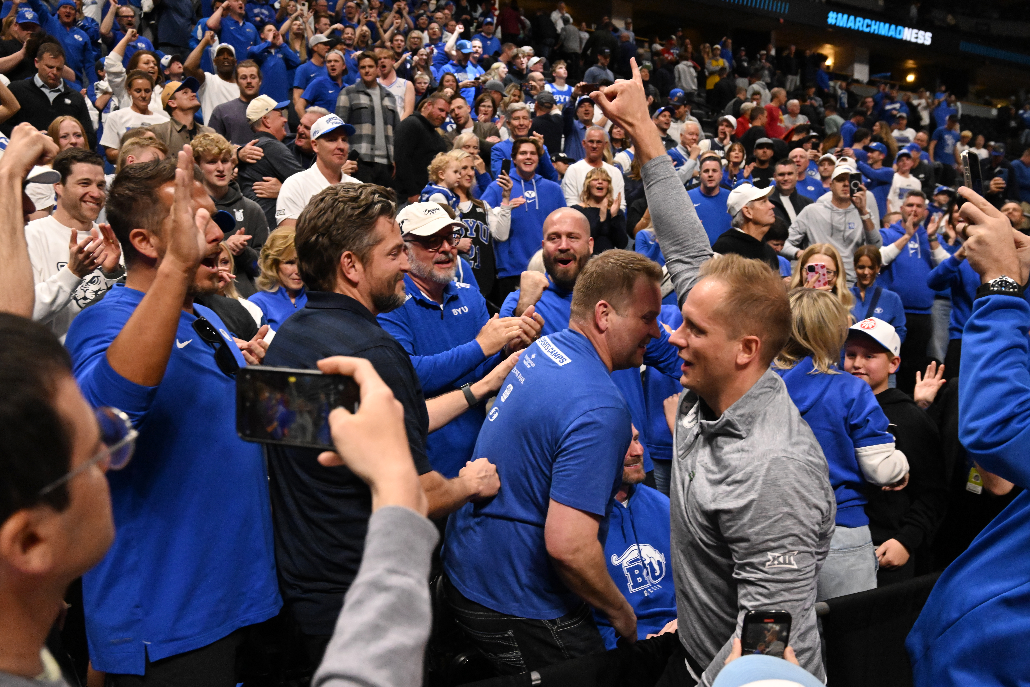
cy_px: 344
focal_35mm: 34
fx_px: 987
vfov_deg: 38.4
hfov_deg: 55.1
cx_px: 515
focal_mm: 34.5
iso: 8000
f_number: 5.6
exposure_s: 1/1000
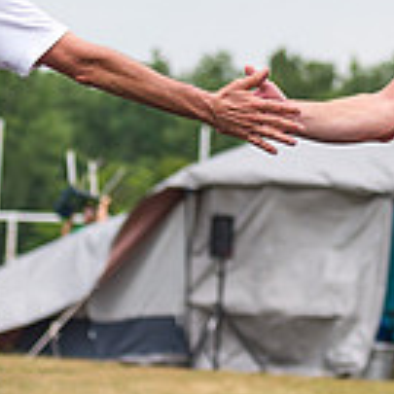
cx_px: 409
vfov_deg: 6.9
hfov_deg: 6.8
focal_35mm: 255
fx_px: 3284
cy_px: 147
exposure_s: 1/4000
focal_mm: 70
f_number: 2.8
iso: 320
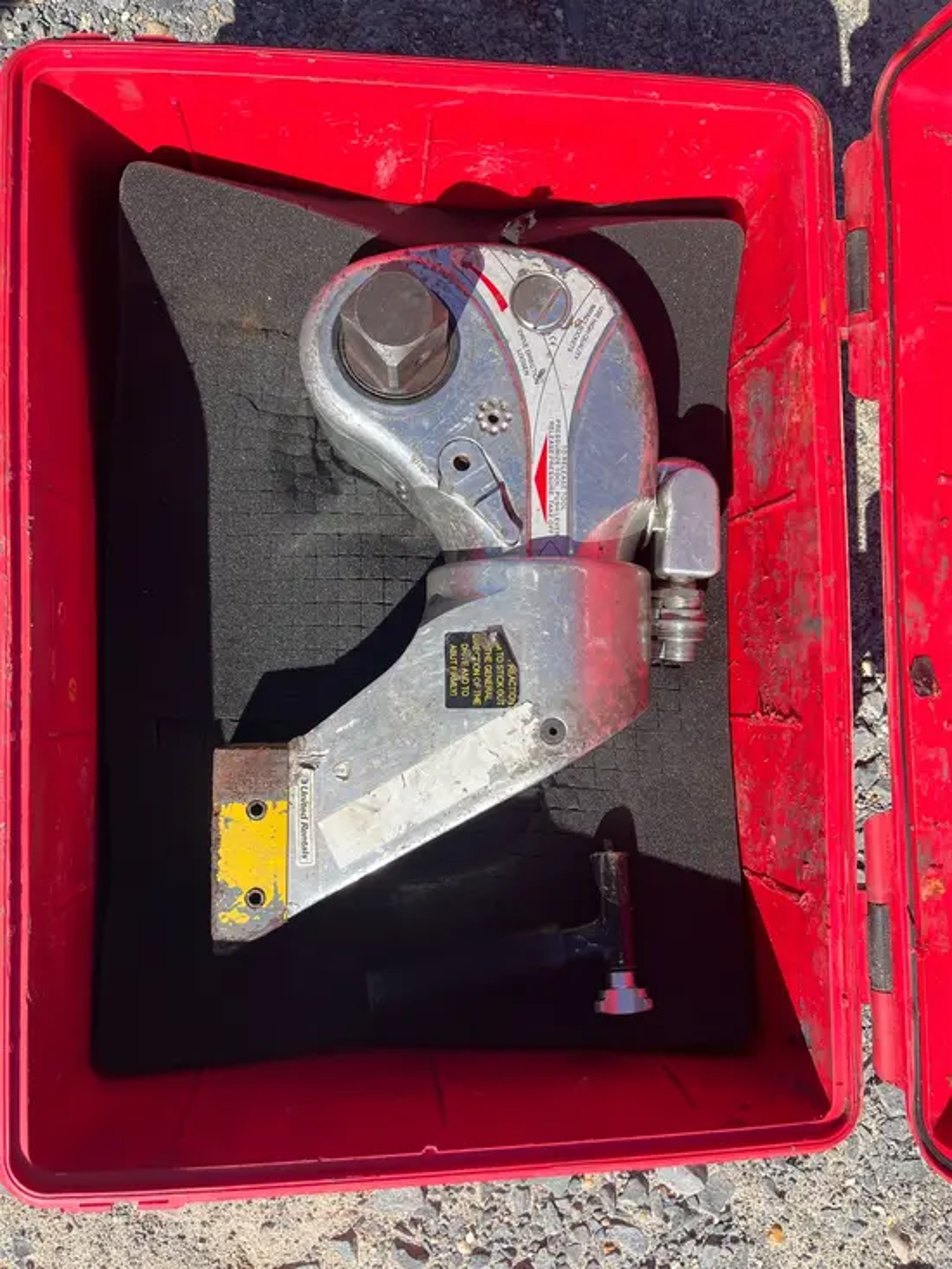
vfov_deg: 67.3
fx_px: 953
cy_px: 634
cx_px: 476
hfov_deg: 53.1
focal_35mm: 26
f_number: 1.6
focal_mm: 5.1
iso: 50
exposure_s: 1/2062
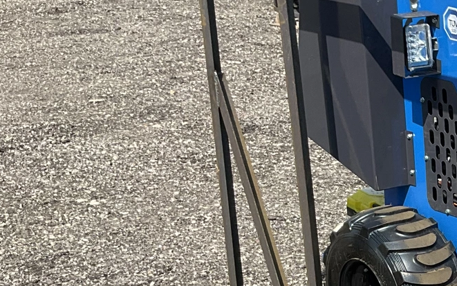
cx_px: 657
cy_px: 251
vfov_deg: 13.9
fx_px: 1158
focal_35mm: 93
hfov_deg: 19.8
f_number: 1.8
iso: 25
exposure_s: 1/1195
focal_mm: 3
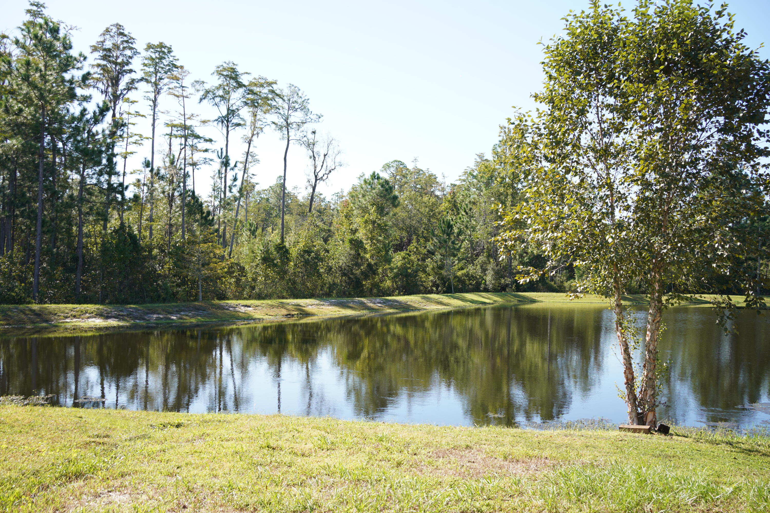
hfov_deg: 54.4
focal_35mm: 35
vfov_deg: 37.9
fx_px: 749
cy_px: 256
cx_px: 385
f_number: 9
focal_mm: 35
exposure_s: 1/60
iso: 100
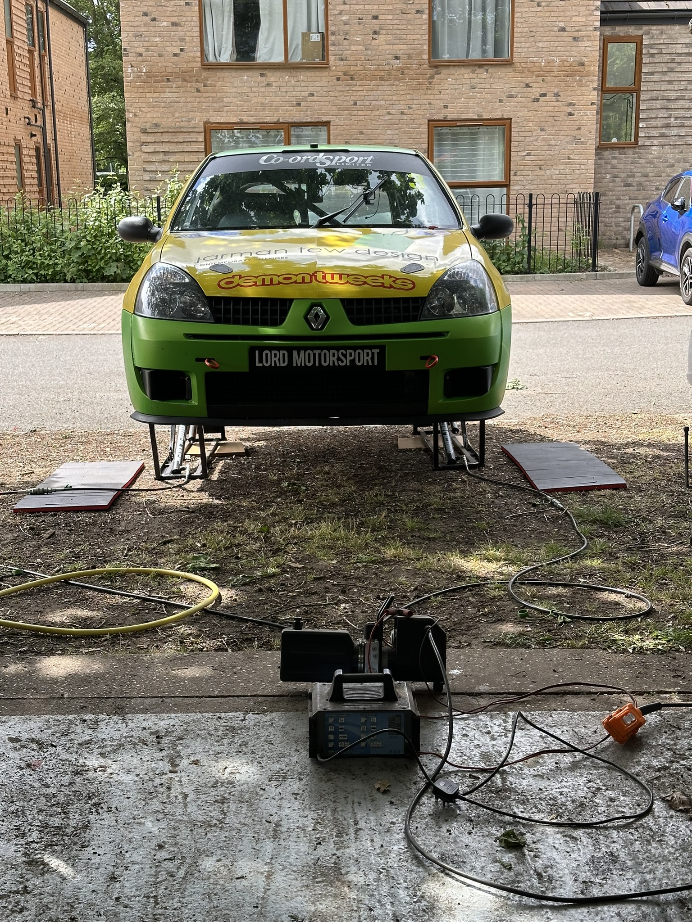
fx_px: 1279
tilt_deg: -12.0
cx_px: 346
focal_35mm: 48
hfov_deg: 30.3
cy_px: 461
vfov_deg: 39.7
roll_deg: -0.2
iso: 64
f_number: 1.78
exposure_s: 1/642
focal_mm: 6.86
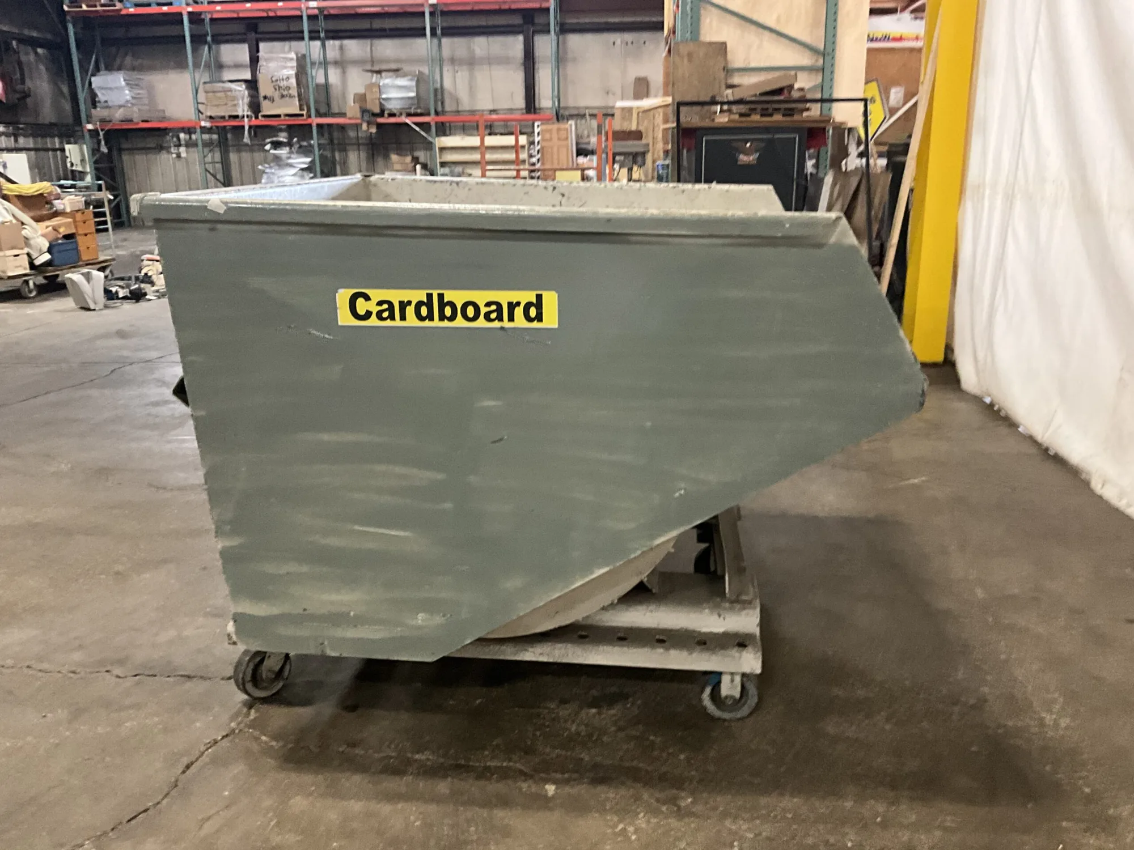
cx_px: 567
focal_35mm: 29
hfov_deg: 61.7
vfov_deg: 48.2
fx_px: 950
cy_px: 425
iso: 320
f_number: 1.8
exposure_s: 1/37
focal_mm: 3
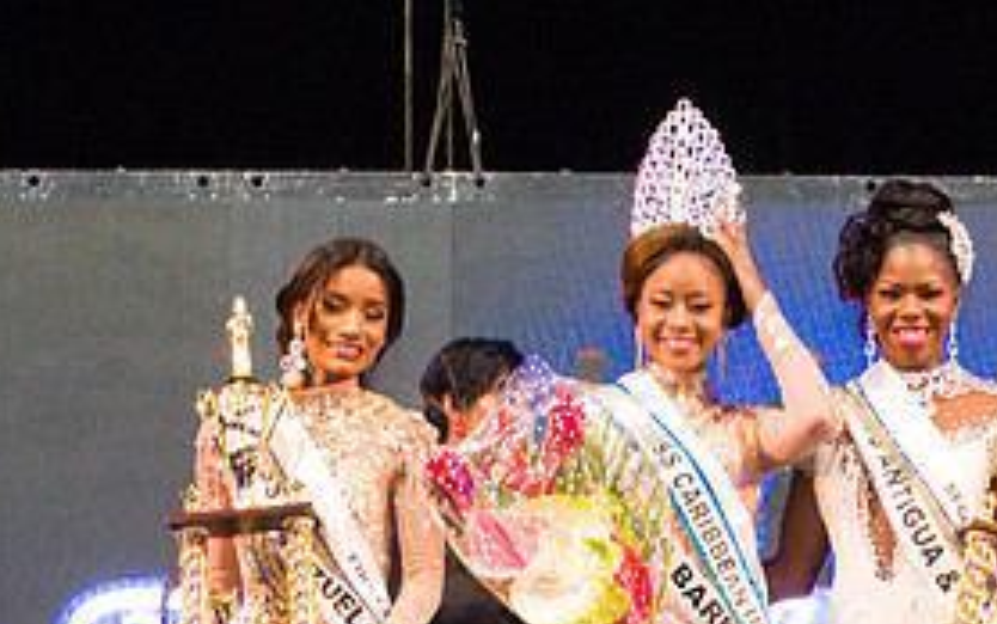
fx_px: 4077
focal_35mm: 150
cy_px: 942
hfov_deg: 13.9
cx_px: 764
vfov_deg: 8.5
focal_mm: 28
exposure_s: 1/160
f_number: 5
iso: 4000
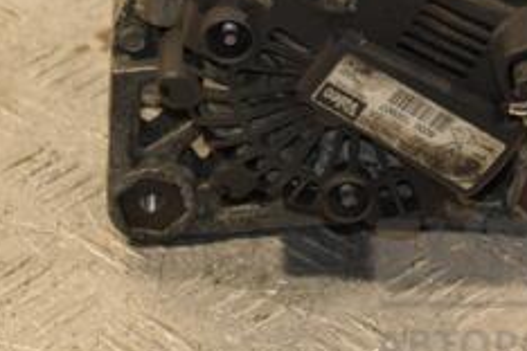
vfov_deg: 6.1
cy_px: -47
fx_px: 3264
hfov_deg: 9.2
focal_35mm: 223
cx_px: 333
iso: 800
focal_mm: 58
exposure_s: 1/125
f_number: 5
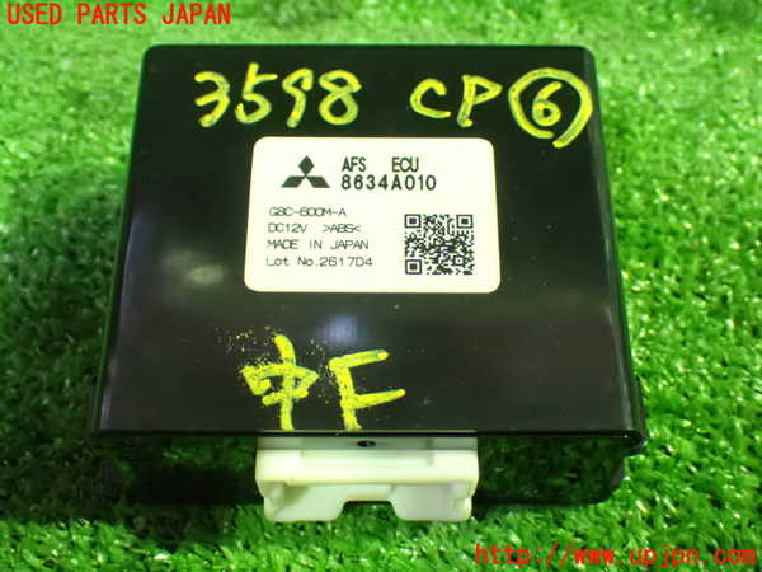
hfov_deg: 38.2
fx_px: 1101
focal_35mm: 50
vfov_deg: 29.1
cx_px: 381
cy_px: 286
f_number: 3.2
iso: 1600
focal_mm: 9.01
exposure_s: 1/30
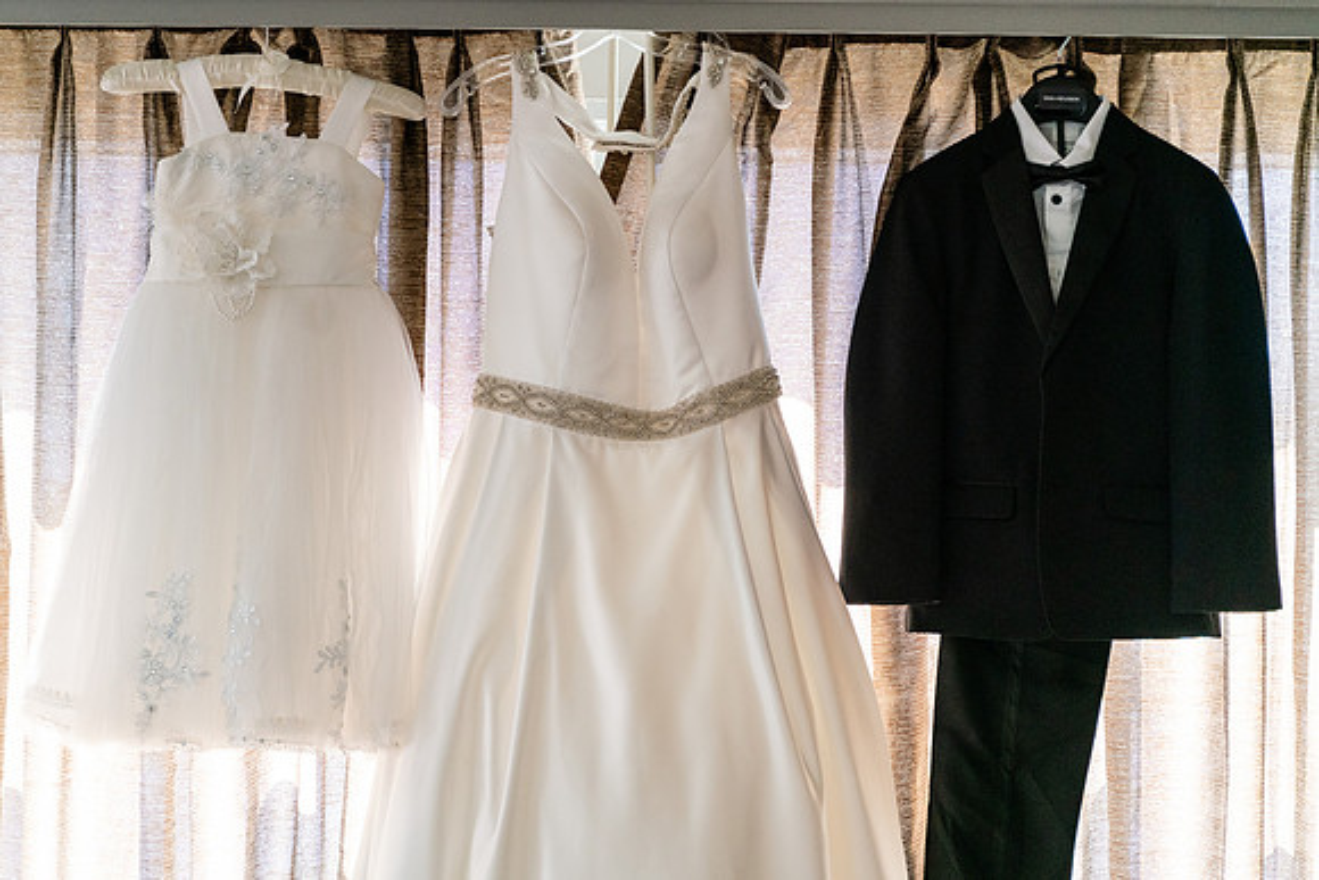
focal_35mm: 78
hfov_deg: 26.1
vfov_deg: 17.6
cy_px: 440
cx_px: 636
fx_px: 2846
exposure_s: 1/125
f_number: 3.2
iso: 3200
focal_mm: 75
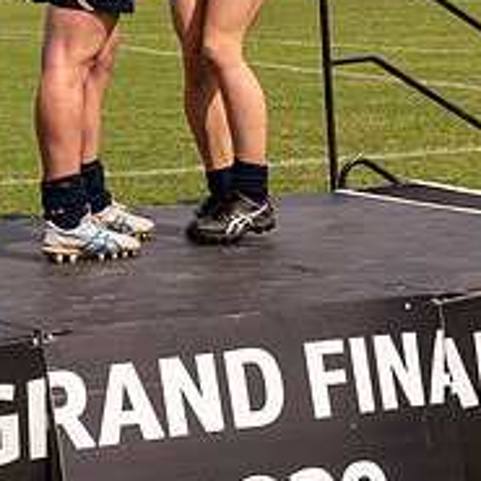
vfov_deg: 12.1
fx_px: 2248
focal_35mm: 143
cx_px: 98
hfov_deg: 12.2
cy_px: 19
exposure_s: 1/640
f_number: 8
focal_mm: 28
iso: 200
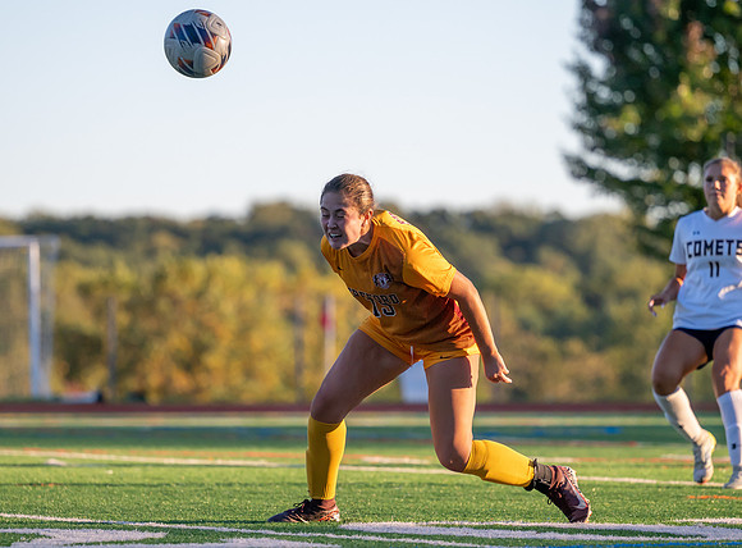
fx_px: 5192
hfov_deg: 8.2
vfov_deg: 6.0
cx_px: 352
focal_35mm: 244
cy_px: 291
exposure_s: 1/3200
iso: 320
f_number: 2.8
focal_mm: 150
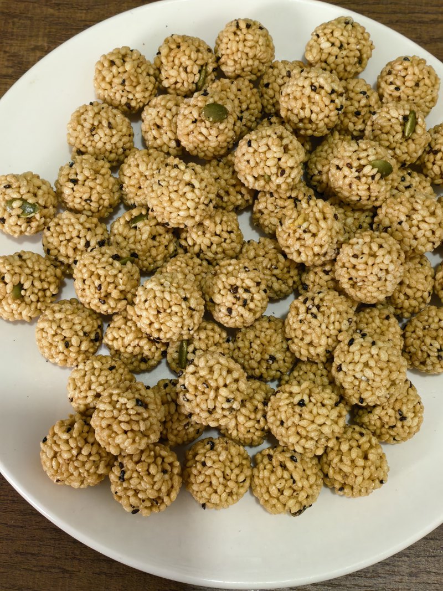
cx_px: 222
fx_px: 819
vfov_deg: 39.7
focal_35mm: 48
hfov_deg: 30.3
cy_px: 296
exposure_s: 1/50
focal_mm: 5.75
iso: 400
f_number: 2.8
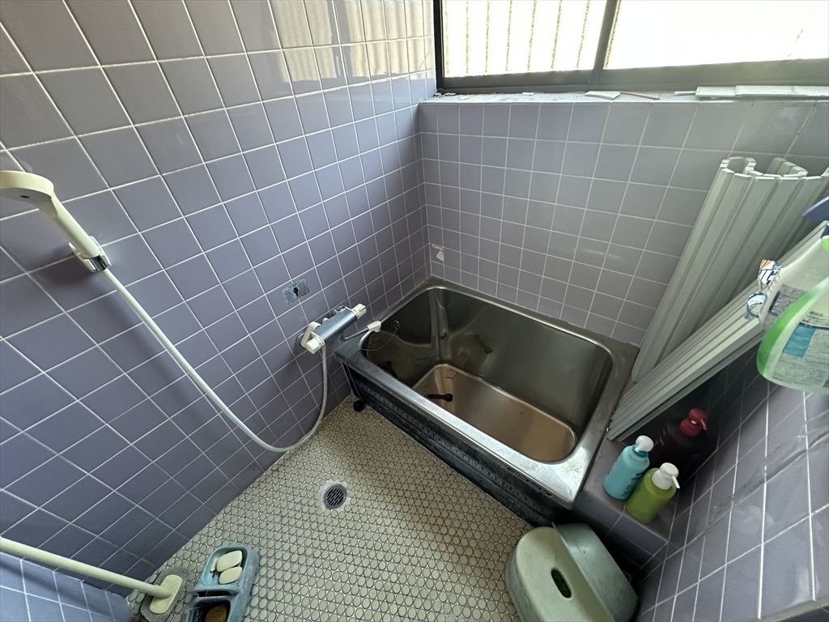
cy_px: 311
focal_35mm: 14
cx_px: 414
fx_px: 335
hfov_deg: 102.1
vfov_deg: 85.7
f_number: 2.2
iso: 320
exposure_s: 1/65
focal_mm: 2.22
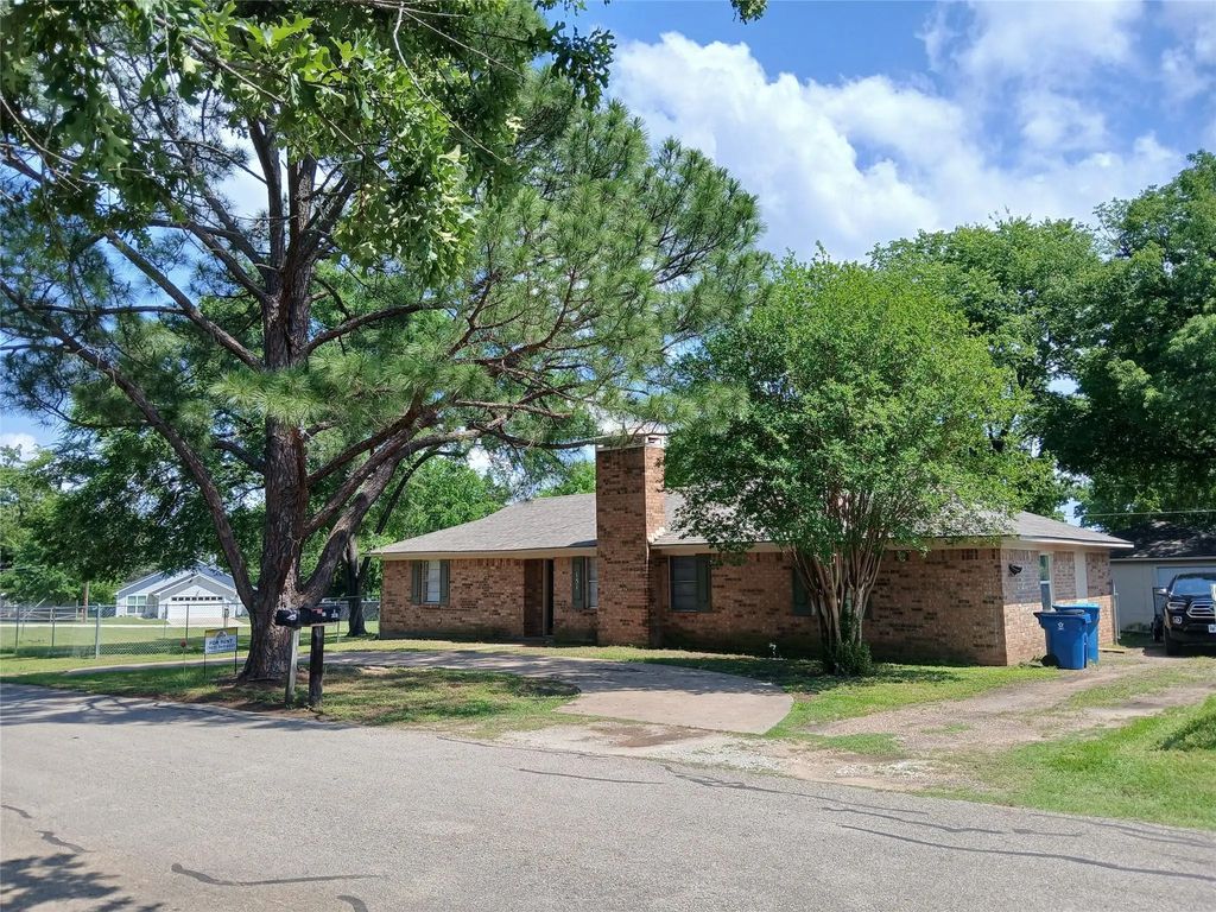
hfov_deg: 67.3
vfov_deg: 53.1
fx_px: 913
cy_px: 456
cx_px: 608
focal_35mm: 26
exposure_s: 1/463
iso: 20
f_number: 1.8
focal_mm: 3.98
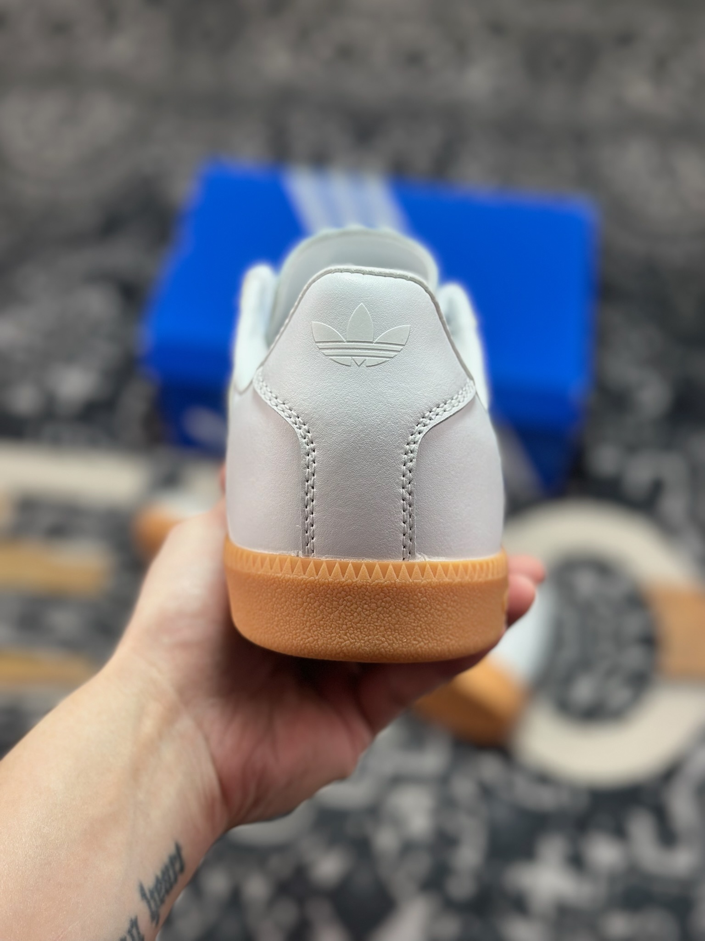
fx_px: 1303
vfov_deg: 39.7
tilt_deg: -54.6
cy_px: 470
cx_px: 352
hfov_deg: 30.3
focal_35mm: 48
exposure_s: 1/751
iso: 80
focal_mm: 6.86
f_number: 1.78
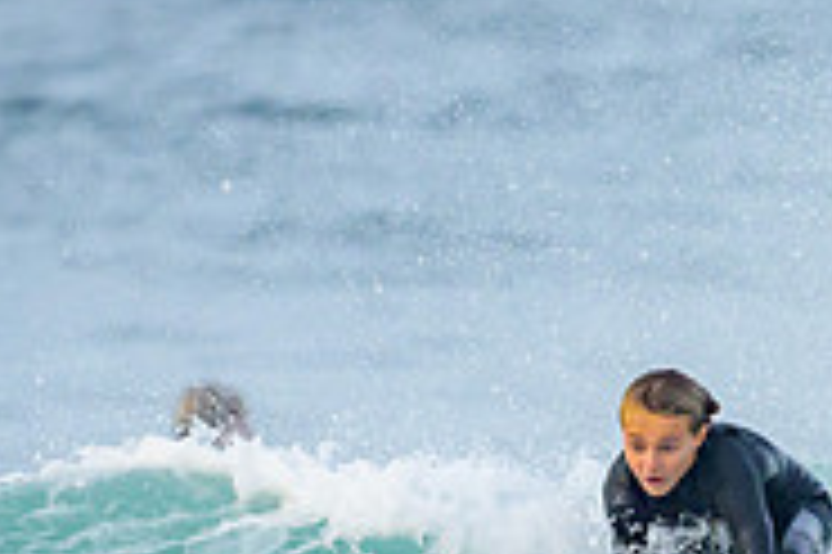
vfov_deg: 0.4
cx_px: 583
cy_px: 709
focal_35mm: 3181
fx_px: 73450
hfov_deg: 0.6
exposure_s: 1/2000
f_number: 6.3
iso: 1100
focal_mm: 800
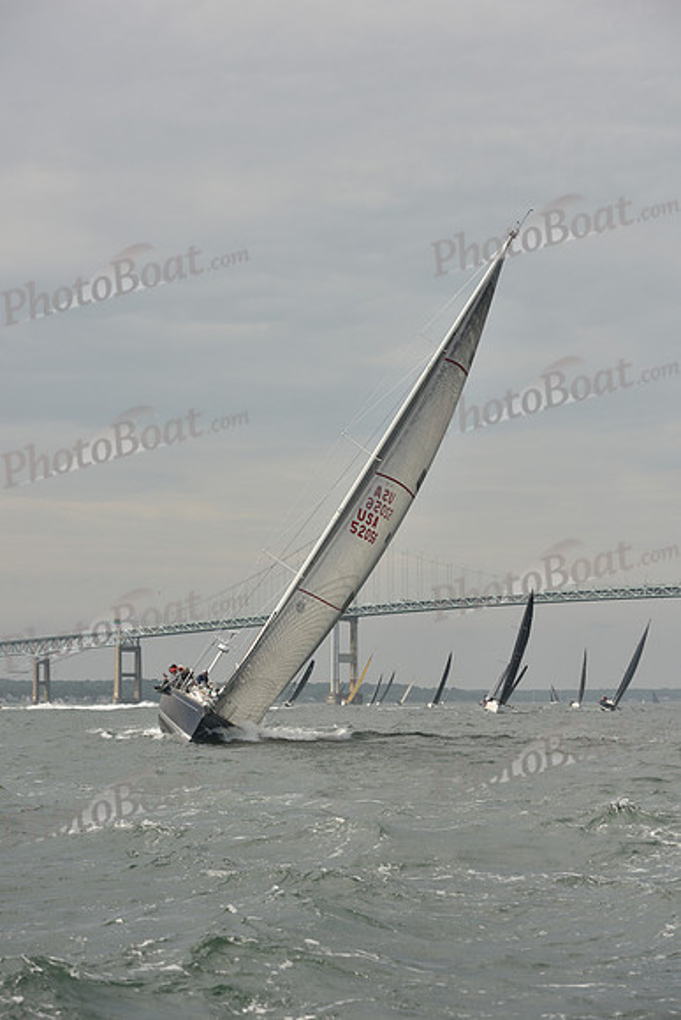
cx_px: 340
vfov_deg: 28.8
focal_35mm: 70
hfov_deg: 19.5
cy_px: 510
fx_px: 1985
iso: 250
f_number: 6.3
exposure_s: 1/640
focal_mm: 70
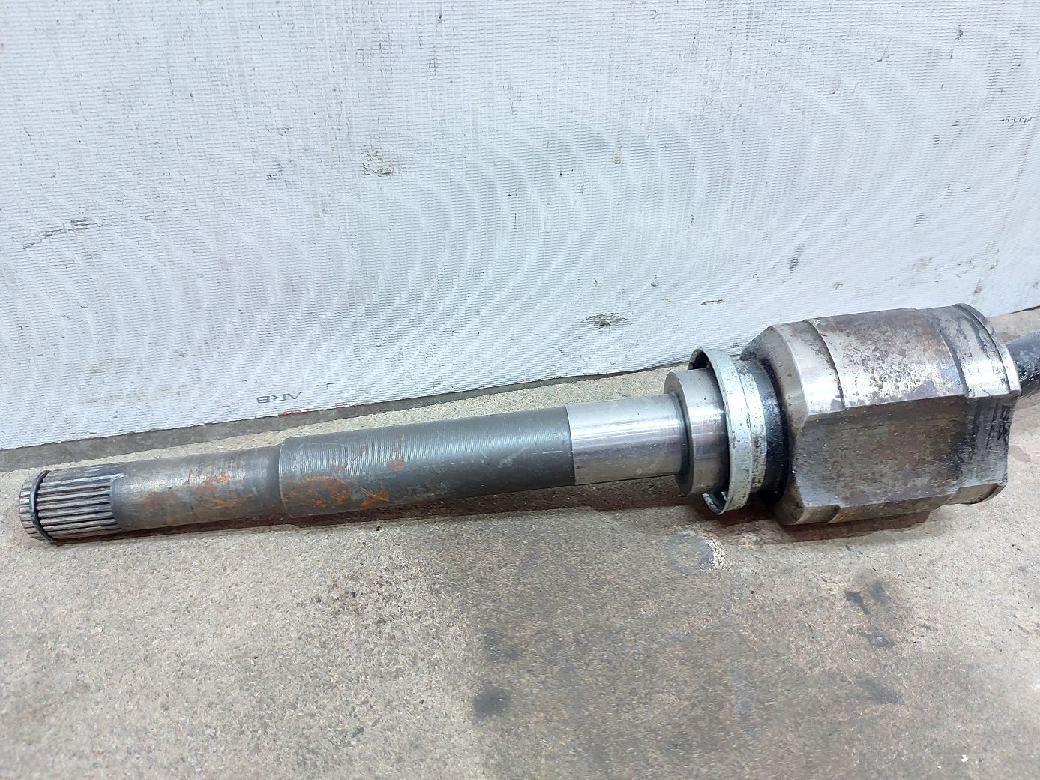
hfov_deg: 71.6
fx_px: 721
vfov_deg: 56.8
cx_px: 520
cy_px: 390
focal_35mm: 24
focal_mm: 5.23
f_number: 1.8
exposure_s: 1/25
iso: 400
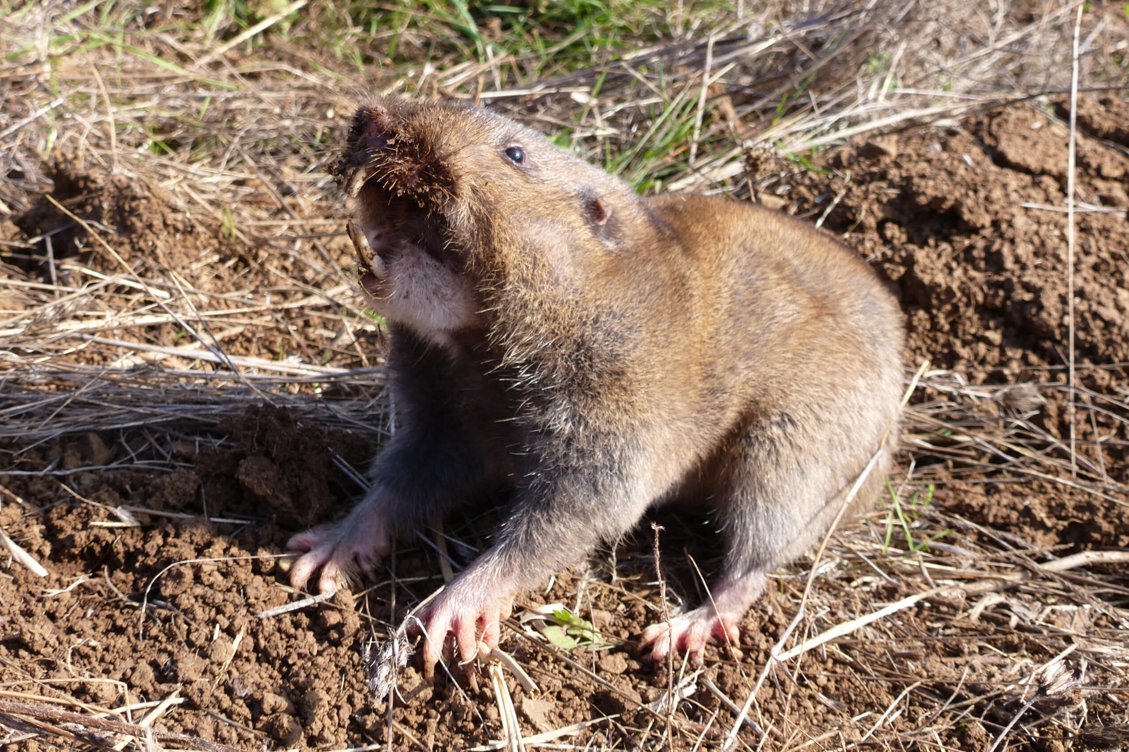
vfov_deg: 21.2
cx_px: 564
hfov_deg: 31.4
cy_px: 366
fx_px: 2007
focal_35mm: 64
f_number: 4.5
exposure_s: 1/250
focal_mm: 10.9
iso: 100
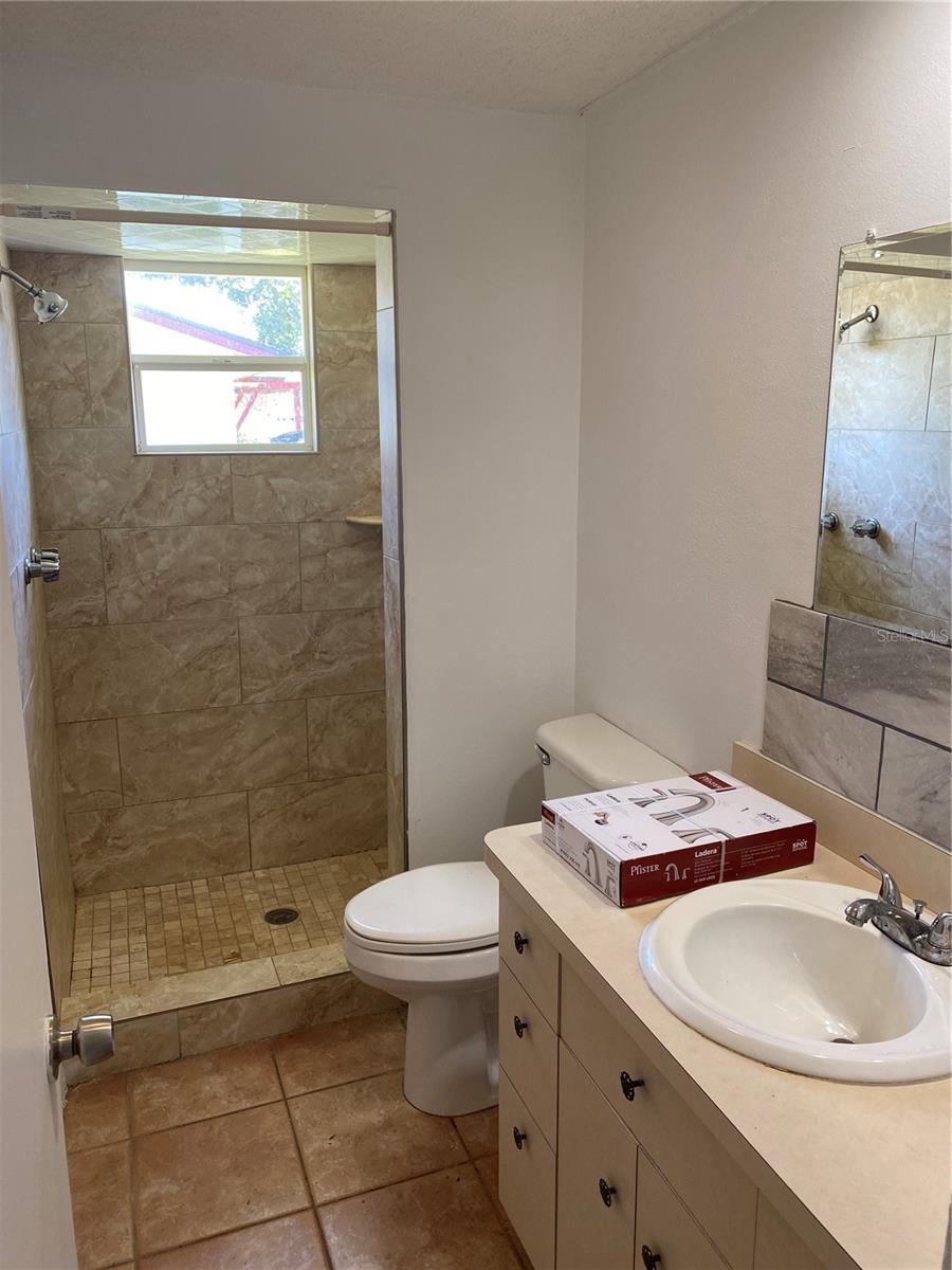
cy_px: 635
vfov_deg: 67.3
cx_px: 476
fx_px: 953
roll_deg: +0.3
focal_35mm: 26
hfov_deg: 53.1
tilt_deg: -12.1
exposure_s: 1/60
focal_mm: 4.25
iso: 64
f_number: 1.8
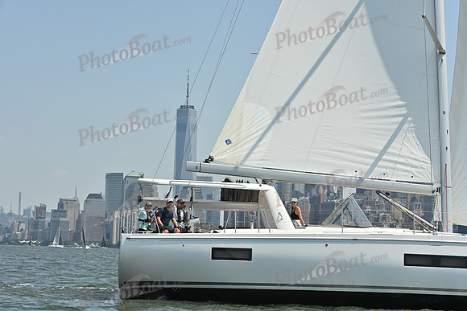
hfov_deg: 23.6
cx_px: 234
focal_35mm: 86
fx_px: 1116
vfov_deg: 15.9
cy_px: 156
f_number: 8
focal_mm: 86
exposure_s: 1/1250
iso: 320
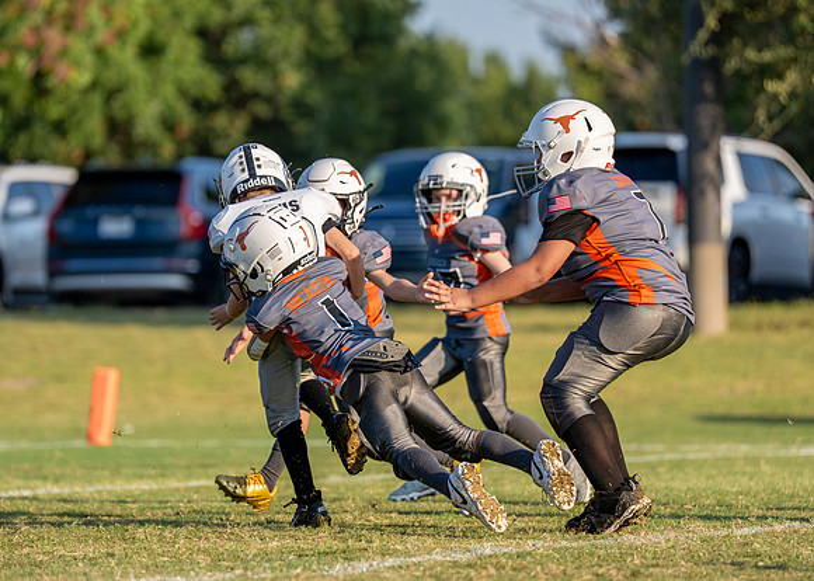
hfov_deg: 7.2
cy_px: 253
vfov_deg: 5.1
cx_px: 299
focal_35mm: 280
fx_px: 6467
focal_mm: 200
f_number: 2.8
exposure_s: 1/4000
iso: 320
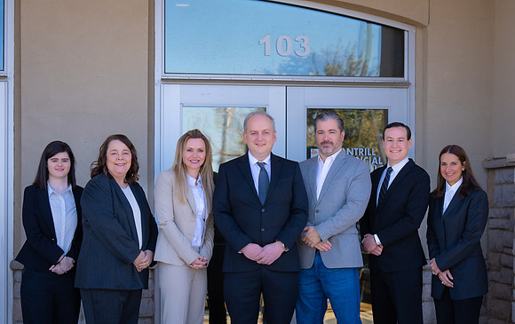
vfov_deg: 13.6
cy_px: 226
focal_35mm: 96
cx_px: 277
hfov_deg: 21.5
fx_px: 1354
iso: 250
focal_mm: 70
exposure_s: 1/500
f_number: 4.5
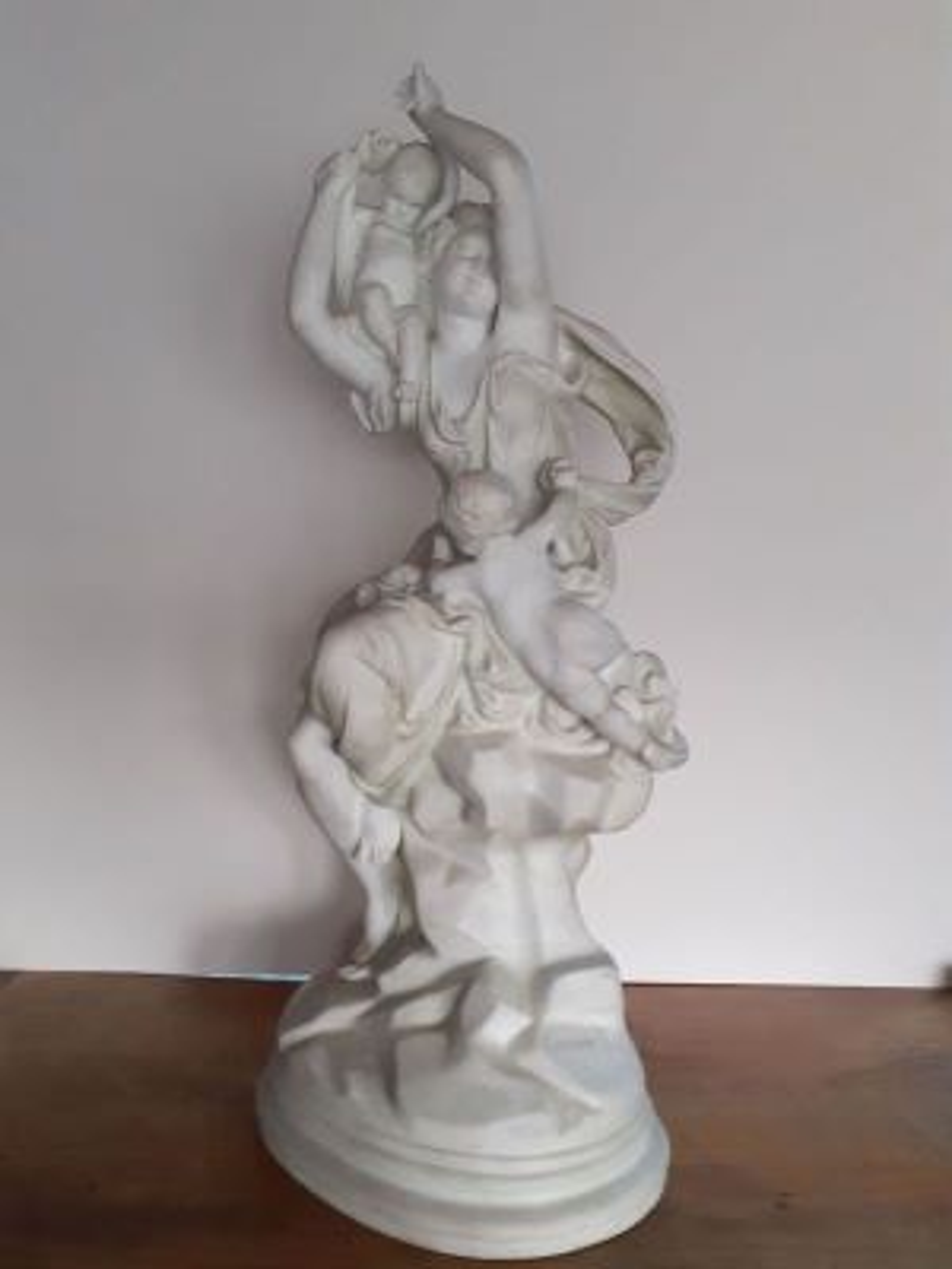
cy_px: 634
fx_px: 990
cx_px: 476
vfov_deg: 65.3
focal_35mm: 27
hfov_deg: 51.4
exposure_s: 1/50
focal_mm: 3.6
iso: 250
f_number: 1.9
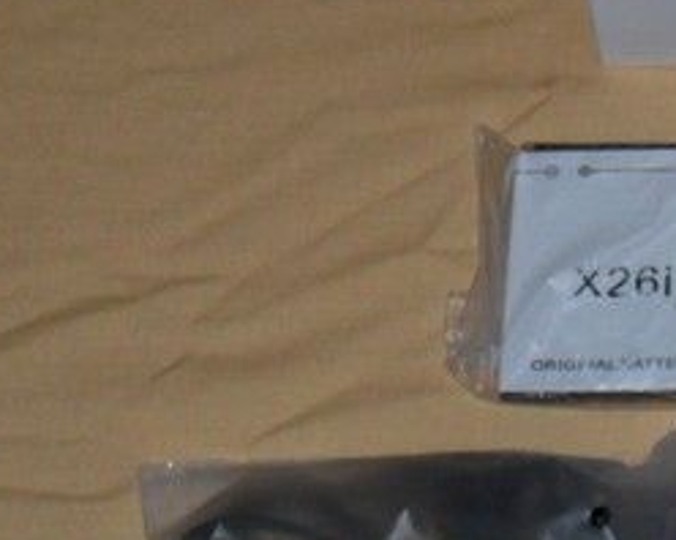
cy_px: -121
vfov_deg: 7.8
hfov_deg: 9.6
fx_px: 3898
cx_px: 1019
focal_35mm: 195
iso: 100
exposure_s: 1/15
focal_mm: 9.9
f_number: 9.8
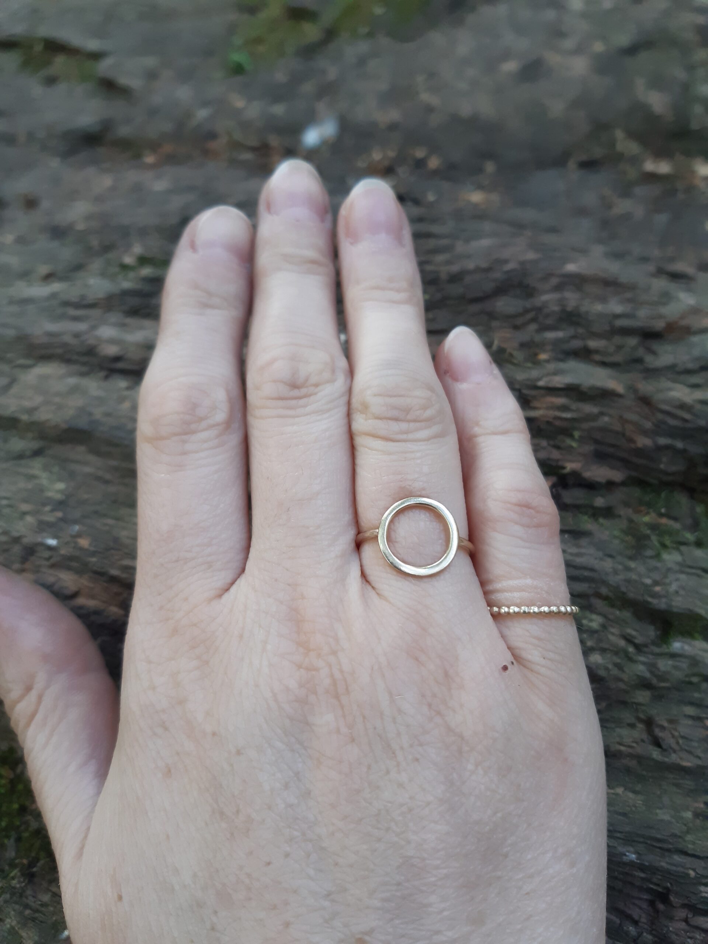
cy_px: 472
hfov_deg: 53.1
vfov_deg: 67.3
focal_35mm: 26
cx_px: 354
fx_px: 709
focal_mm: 3.92
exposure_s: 1/50
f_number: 1.7
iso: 100
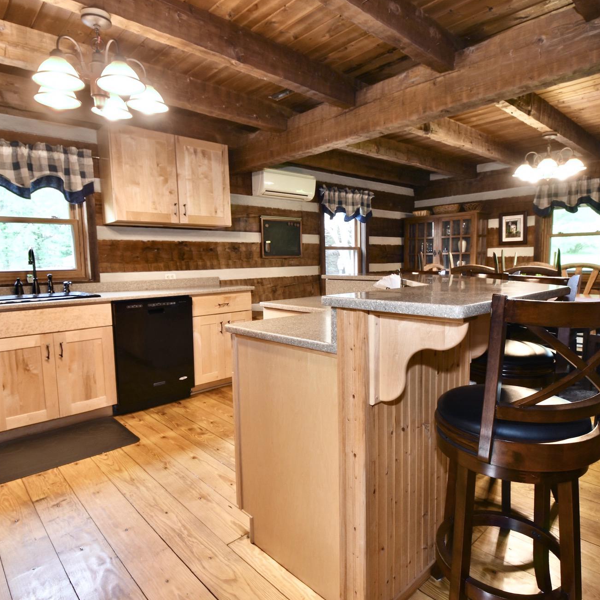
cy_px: 303
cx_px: 317
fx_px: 392
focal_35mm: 20
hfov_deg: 74.8
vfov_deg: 74.8
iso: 100
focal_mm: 10
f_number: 10
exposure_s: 1/1.6
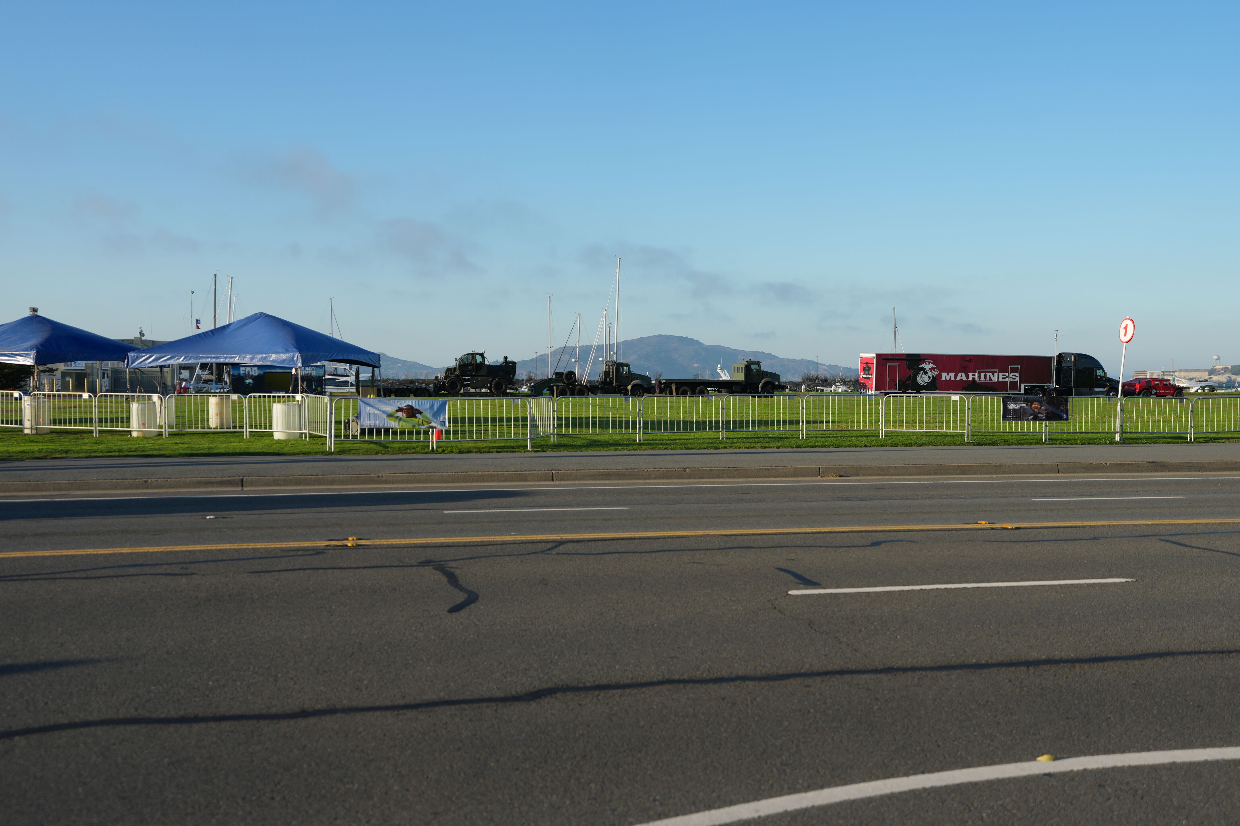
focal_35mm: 35
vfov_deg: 37.9
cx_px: 620
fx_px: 1205
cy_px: 413
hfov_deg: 54.4
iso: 100
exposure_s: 1/1250
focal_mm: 35
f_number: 2.8
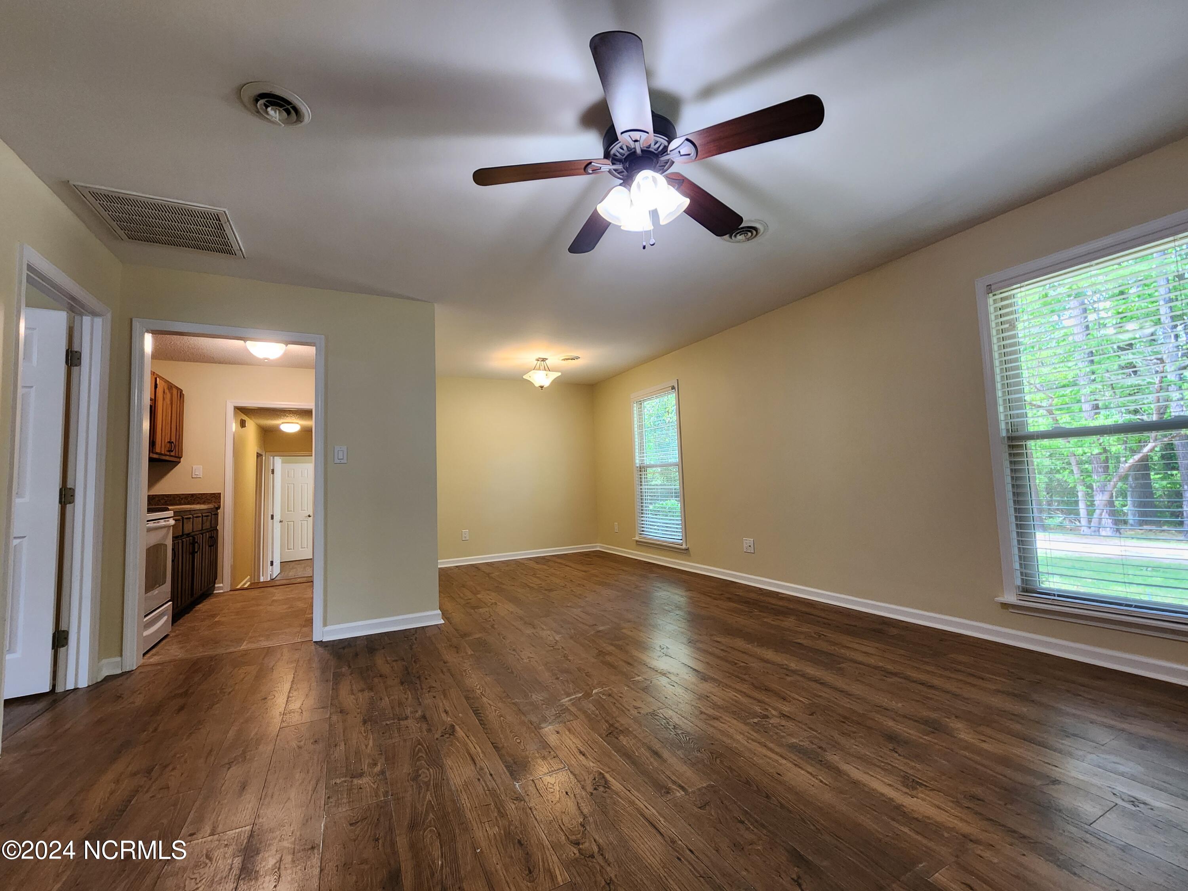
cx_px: 594
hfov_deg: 106.2
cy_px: 446
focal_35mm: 13
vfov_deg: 89.9
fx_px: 446
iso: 250
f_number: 2.2
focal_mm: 2.2
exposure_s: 1/60
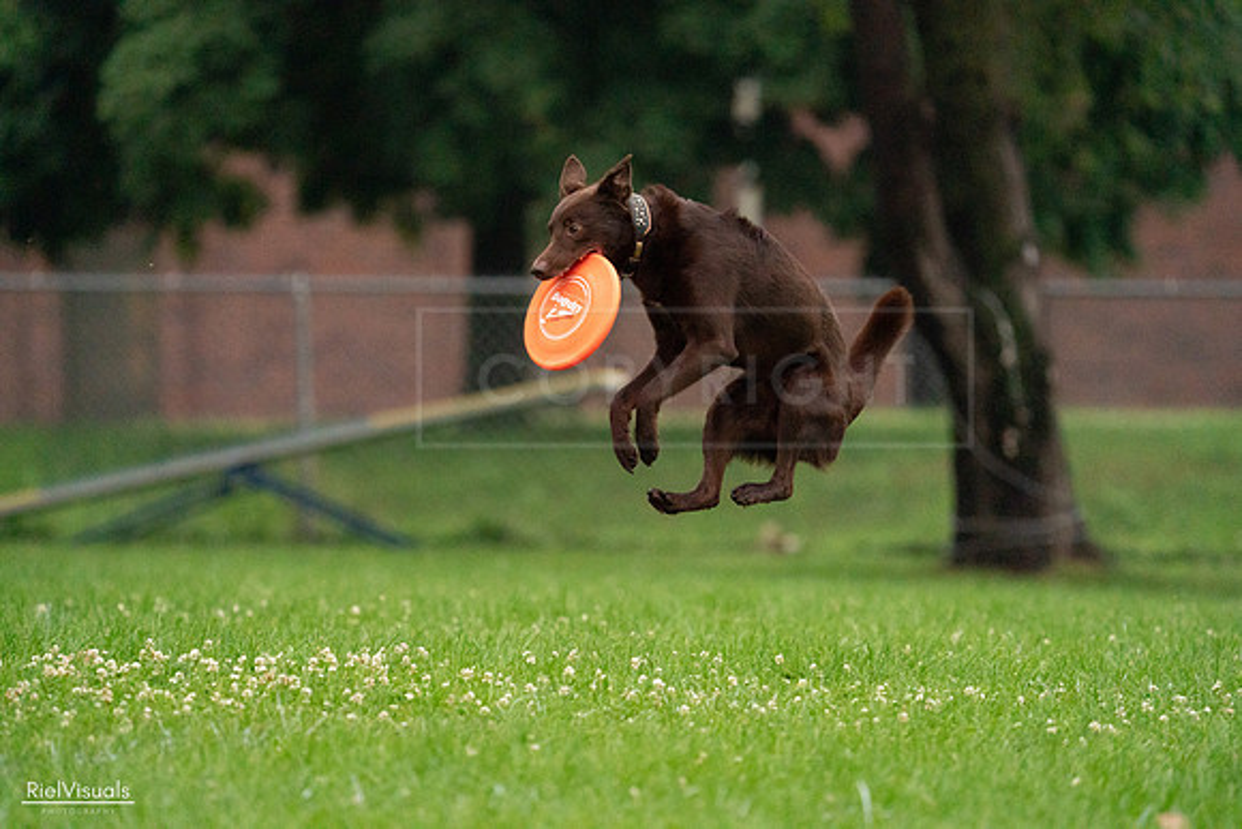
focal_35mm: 391
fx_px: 13492
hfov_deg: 5.3
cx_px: 621
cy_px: 414
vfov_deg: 3.5
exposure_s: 1/1600
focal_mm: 391
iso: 6400
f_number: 6.3
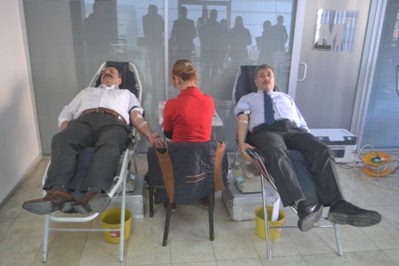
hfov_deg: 61.9
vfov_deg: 43.6
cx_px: 200
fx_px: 333
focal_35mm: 30
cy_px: 133
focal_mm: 20
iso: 2800
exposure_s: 1/250
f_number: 3.8
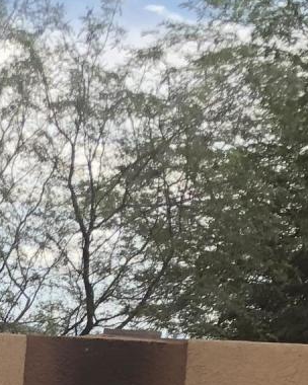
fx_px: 1641
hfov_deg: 10.2
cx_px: -235
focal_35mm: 144
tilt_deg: -12.4
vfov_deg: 12.0
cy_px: 762
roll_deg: -4.3
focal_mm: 3.99
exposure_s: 1/1245
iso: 20
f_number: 1.8
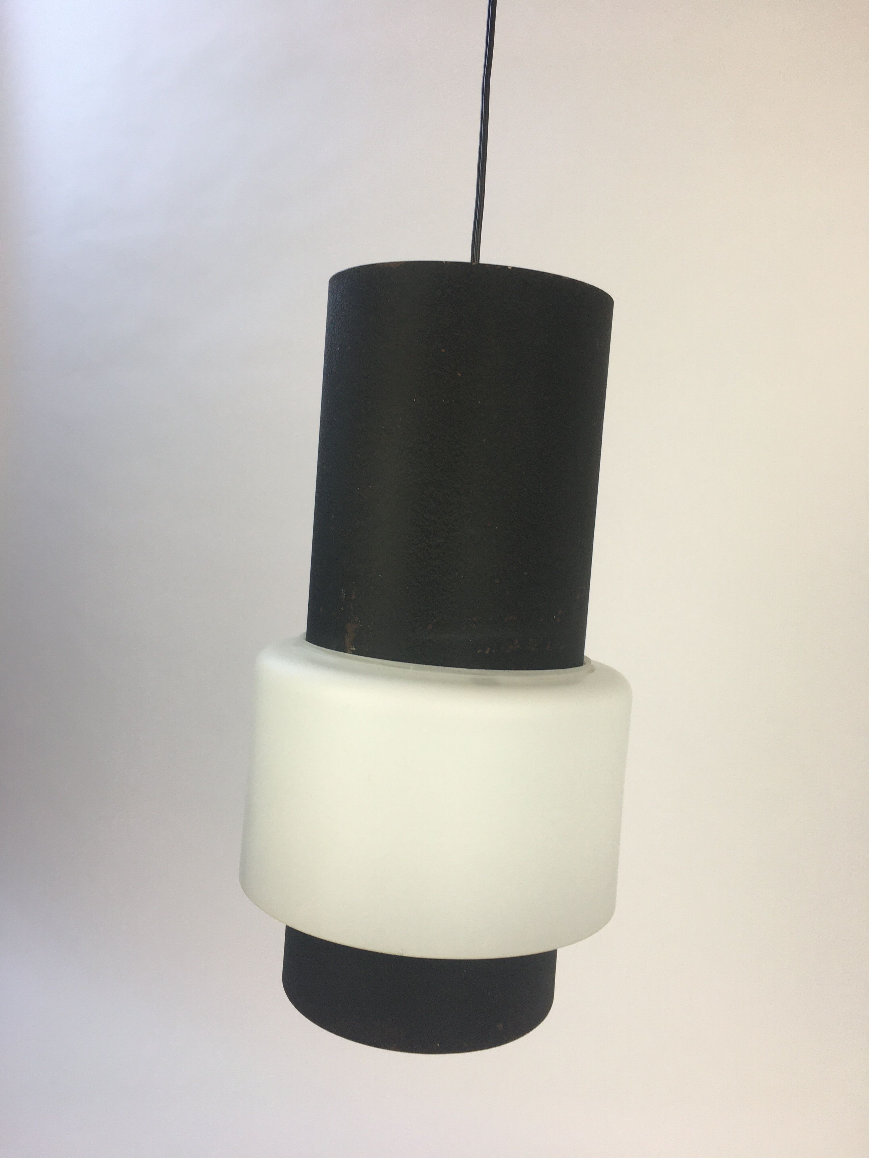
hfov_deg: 48.2
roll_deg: -1.5
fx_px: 971
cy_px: 579
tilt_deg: -3.4
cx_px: 434
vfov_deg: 61.7
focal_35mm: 29
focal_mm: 4.15
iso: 40
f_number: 2.2
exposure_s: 1/100
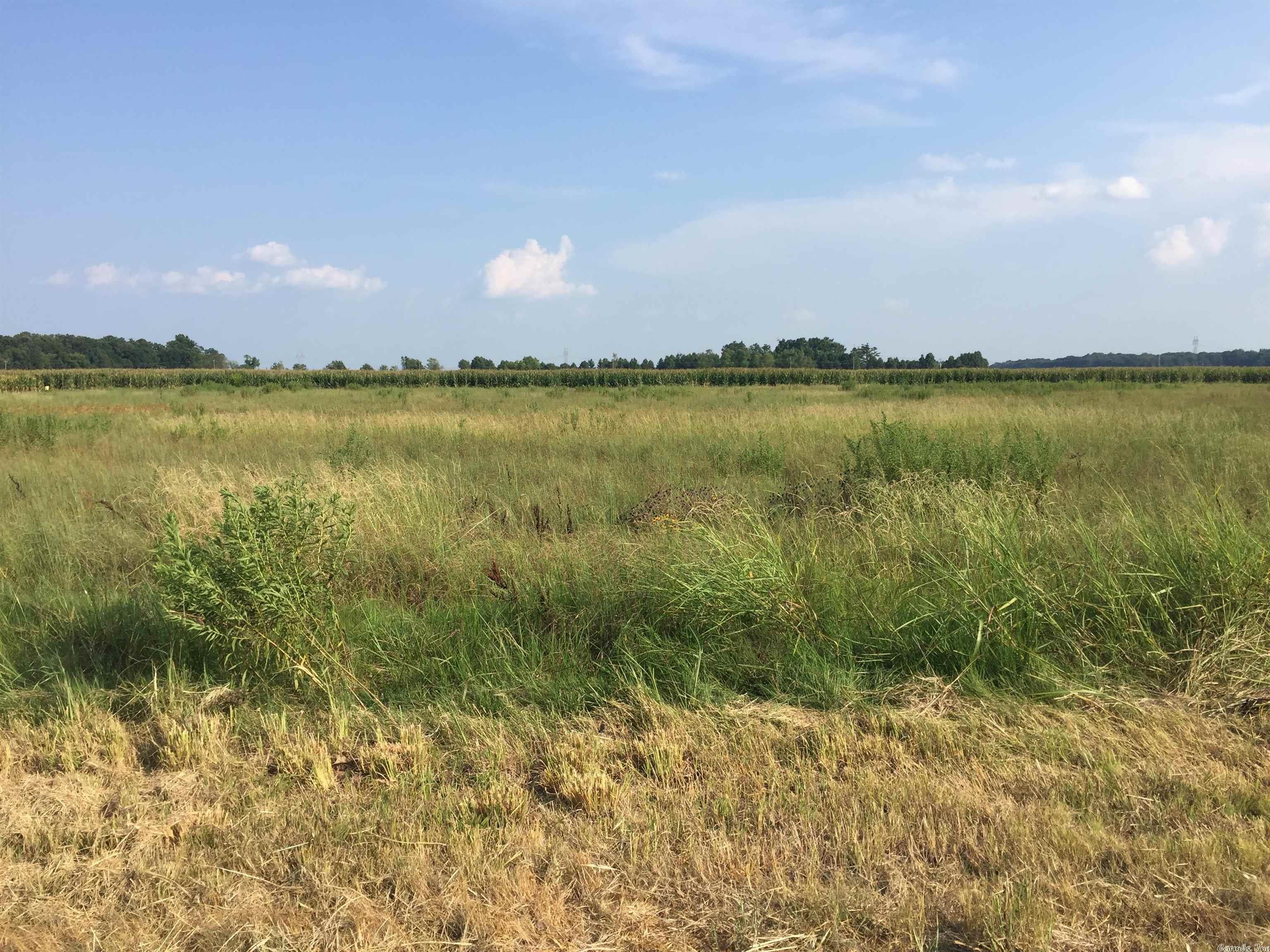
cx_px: 635
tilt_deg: -4.7
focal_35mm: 29
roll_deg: -1.5
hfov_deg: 61.7
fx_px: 1064
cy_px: 476
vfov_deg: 48.2
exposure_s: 1/1647
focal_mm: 4.15
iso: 32
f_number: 2.2
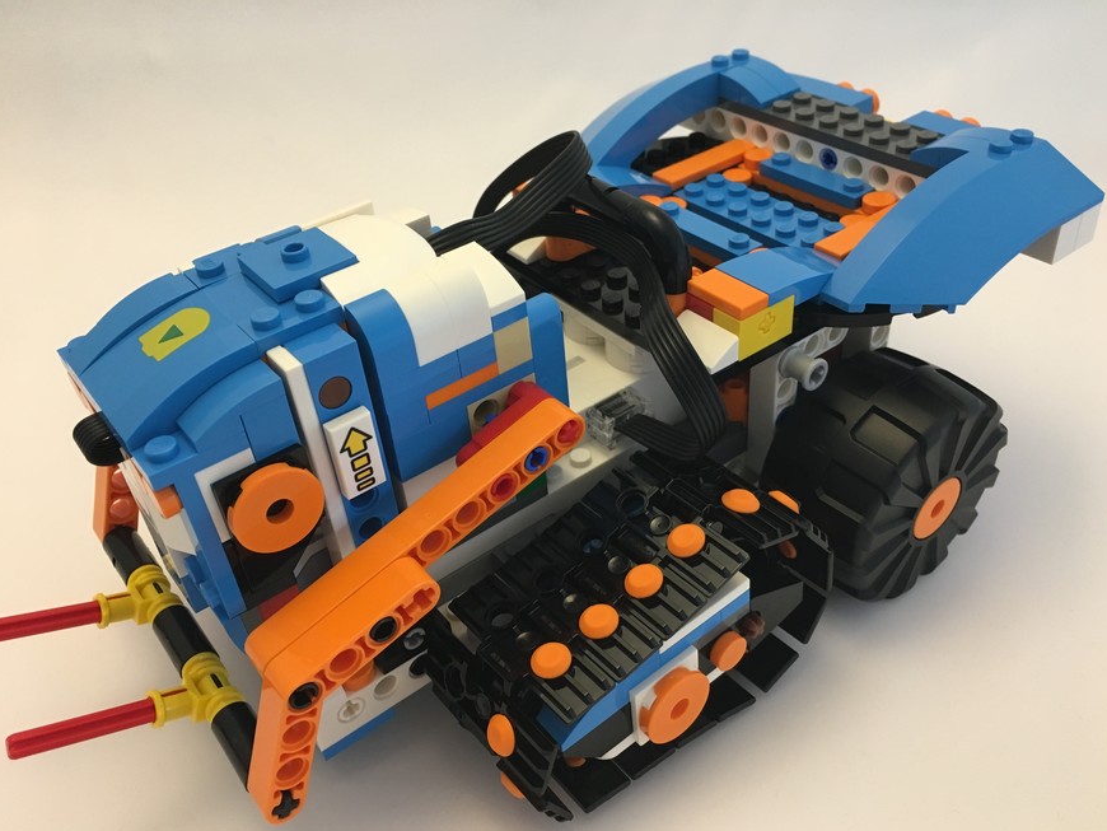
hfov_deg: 59.9
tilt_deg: -37.0
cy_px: 428
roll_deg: +1.8
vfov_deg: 46.8
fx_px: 960
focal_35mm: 30
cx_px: 565
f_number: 2.2
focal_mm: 4.15
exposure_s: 1/33
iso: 160
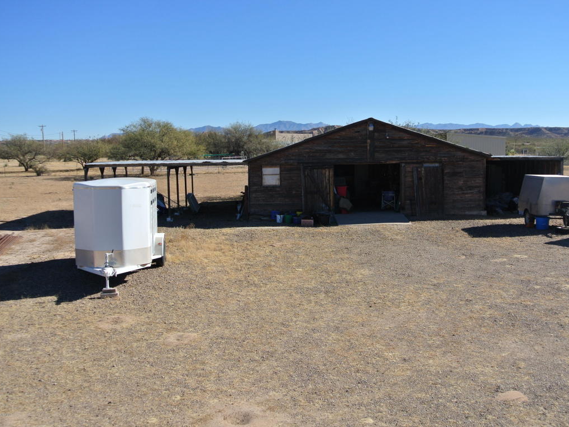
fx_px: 641
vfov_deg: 36.8
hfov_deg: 47.8
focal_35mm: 39
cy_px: 214
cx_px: 312
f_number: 5
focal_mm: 13.6
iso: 100
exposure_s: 1/800
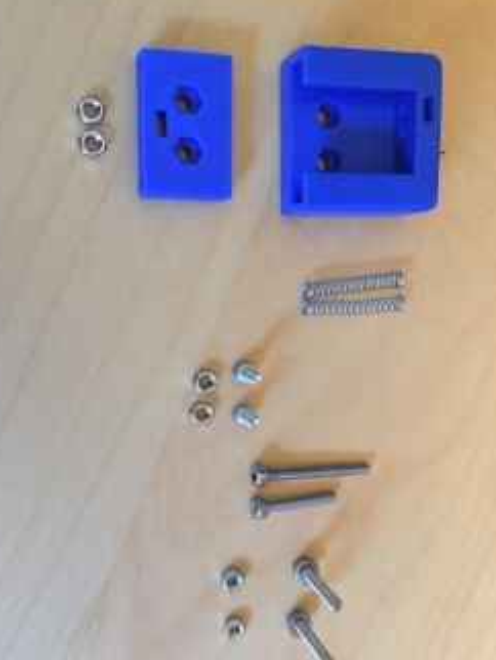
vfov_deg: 51.1
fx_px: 687
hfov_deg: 39.7
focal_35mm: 36
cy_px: 383
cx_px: 244
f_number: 2.2
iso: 80
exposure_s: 1/4
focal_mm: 4.15
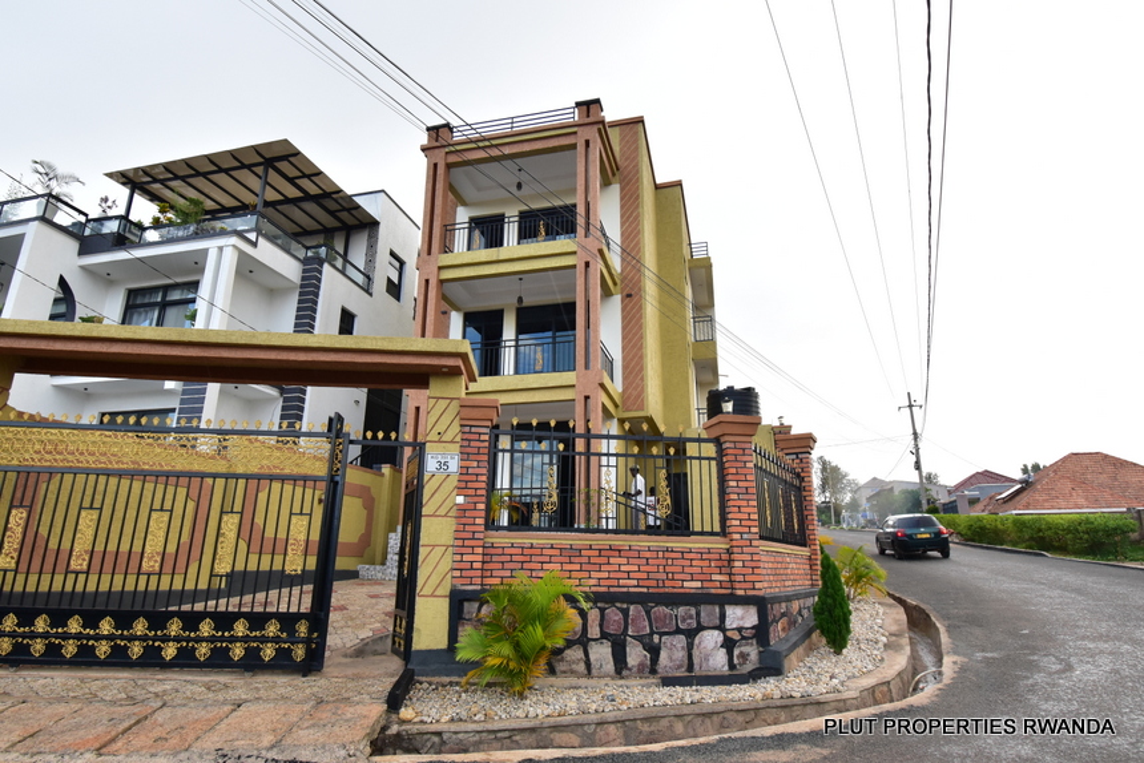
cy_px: 382
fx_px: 620
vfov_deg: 63.3
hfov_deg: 85.4
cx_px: 572
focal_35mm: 20
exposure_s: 1/125
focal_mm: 13
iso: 800
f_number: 8
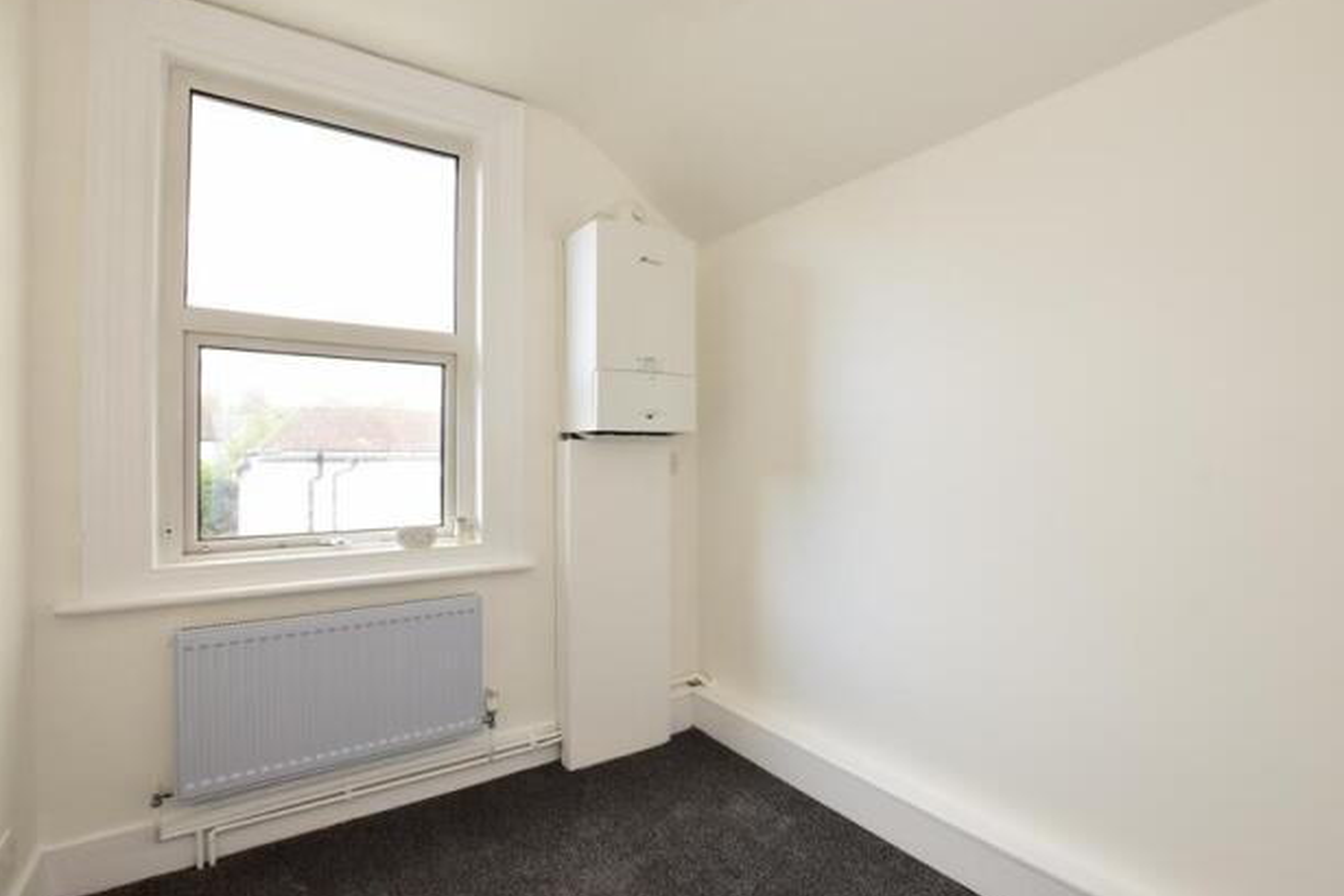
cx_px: 702
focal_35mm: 16
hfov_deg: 96.7
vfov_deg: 73.7
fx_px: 597
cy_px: 447
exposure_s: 1/10
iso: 400
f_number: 11
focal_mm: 10
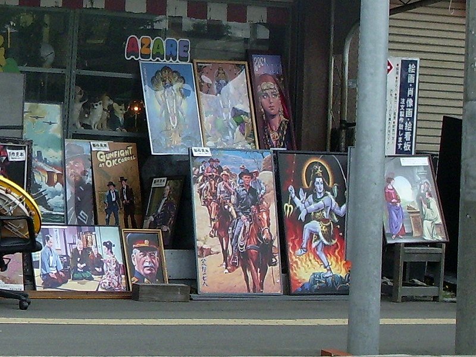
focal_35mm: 62
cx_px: 238
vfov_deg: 23.7
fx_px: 853
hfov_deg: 31.2
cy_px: 178
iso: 80
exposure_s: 1/200
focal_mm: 10.2
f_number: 3.5
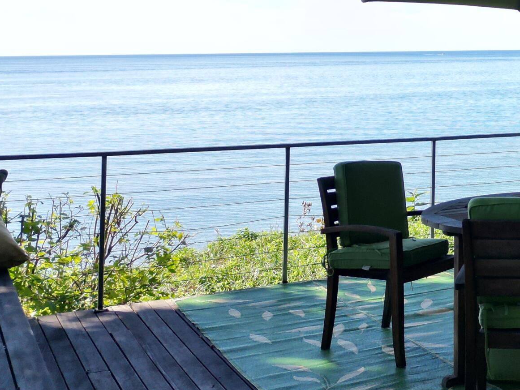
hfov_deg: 27.0
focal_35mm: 62
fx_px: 931
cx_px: 647
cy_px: 59
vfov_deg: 23.2
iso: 100
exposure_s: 1/1500
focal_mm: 6.72
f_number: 1.7
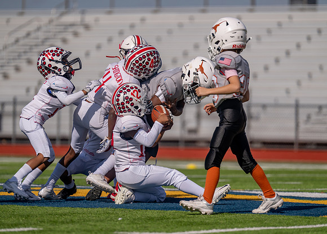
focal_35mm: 293
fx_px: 2724
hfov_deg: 6.9
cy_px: 117
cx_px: 164
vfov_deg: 4.9
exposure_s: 1/2500
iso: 100
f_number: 4
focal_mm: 280
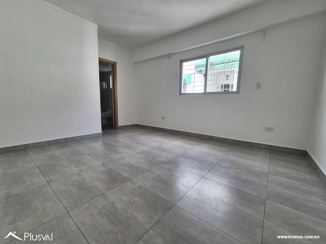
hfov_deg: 106.2
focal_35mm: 13
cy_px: 122
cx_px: 163
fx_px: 122
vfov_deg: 89.9
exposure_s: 1/120
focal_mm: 2.2
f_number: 2.2
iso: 64
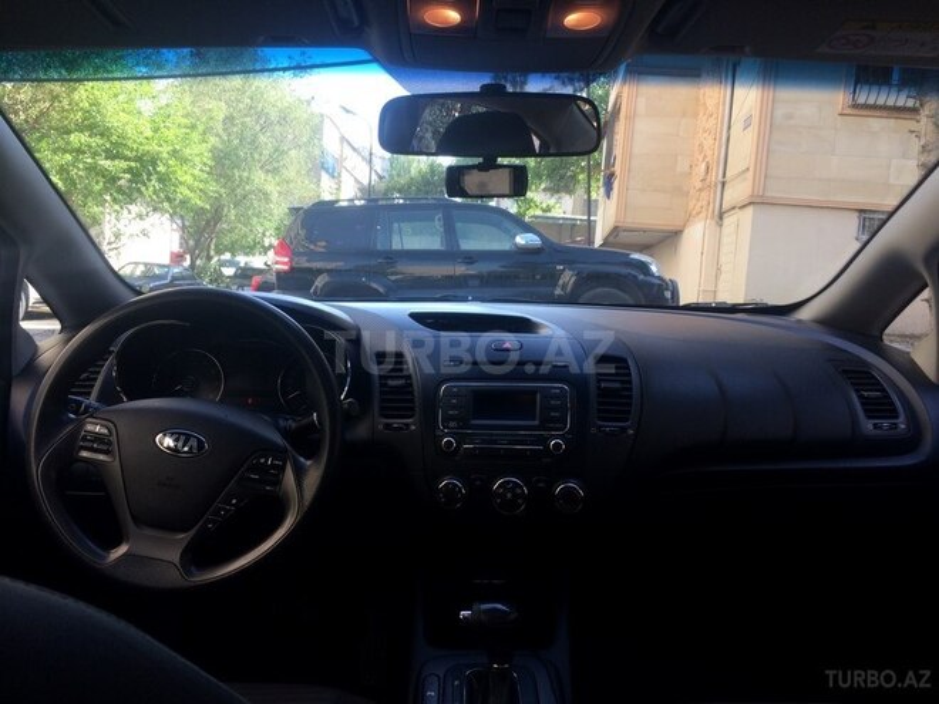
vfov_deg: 48.2
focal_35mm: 29
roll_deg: -3.6
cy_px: 352
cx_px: 470
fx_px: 787
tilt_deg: -3.7
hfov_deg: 61.7
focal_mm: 4.15
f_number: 2.2
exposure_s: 1/154
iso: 32
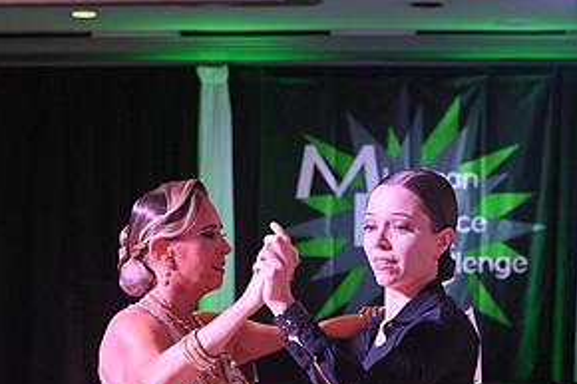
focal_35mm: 156
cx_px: 280
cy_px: 575
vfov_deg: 8.6
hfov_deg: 13.2
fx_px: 2499
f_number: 7.1
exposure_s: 1/400
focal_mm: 78
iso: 5000
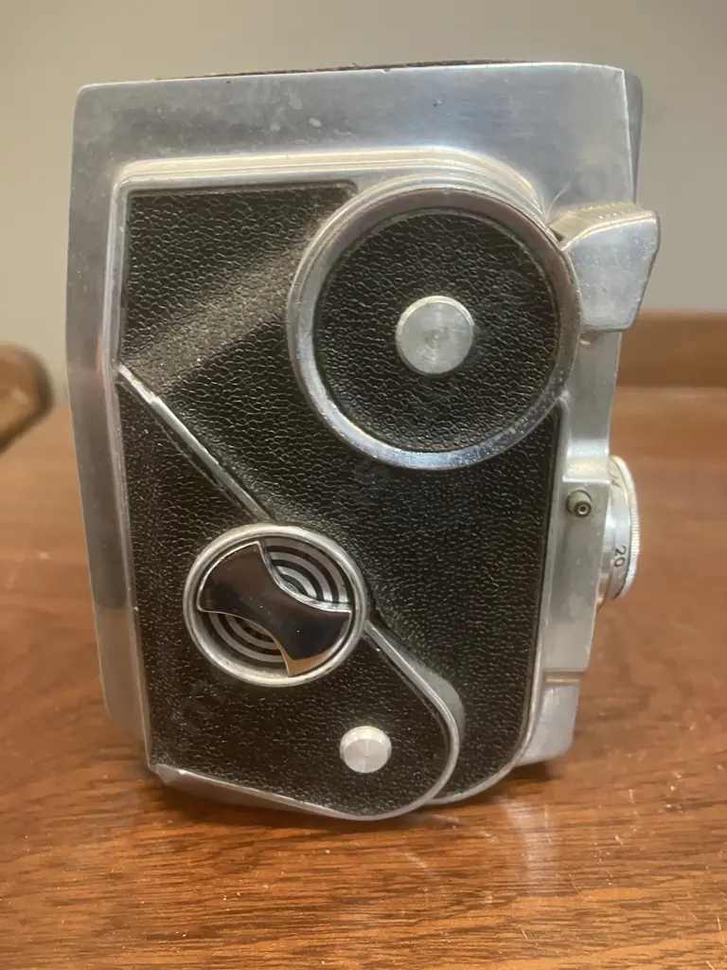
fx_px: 784
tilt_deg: -19.1
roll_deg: -0.5
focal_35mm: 28
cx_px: 364
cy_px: 485
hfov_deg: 49.7
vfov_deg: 63.4
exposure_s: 1/25
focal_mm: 3.99
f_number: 1.8
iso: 320
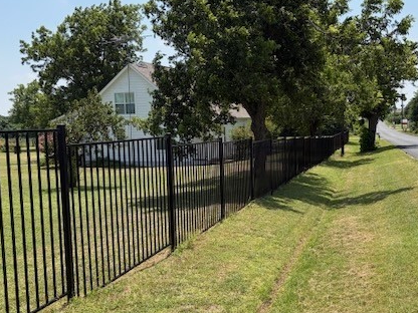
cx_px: 277
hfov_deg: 46.1
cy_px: 164
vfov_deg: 36.0
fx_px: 483
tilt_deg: -4.6
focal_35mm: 40
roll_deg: +1.1
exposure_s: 1/2865
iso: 50
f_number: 1.6
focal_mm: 5.96
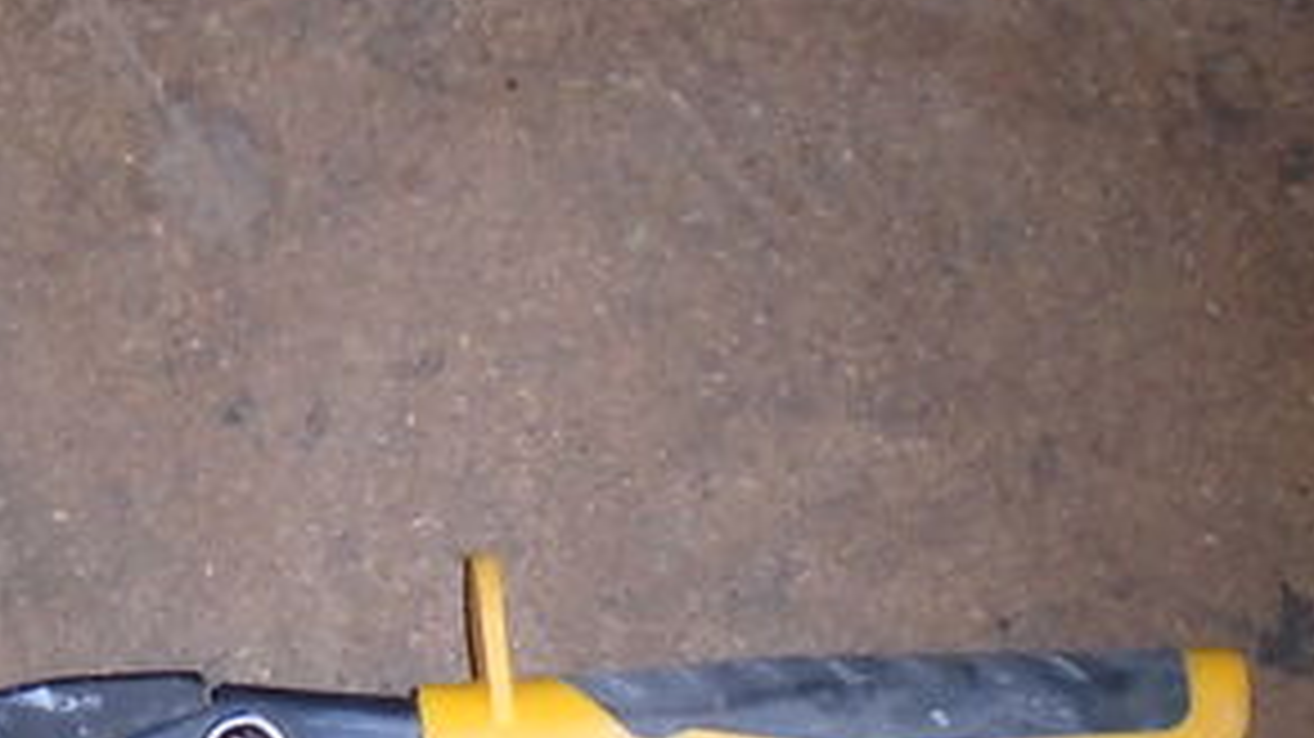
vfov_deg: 11.8
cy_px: 1148
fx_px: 3378
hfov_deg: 22.0
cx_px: 504
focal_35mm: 97
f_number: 3.2
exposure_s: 1/30
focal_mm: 4.6
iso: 200
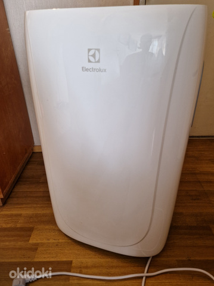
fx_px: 198
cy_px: 144
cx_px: 104
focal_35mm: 24
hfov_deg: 56.8
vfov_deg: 71.6
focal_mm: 5.4
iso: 320
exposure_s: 1/100
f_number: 1.8
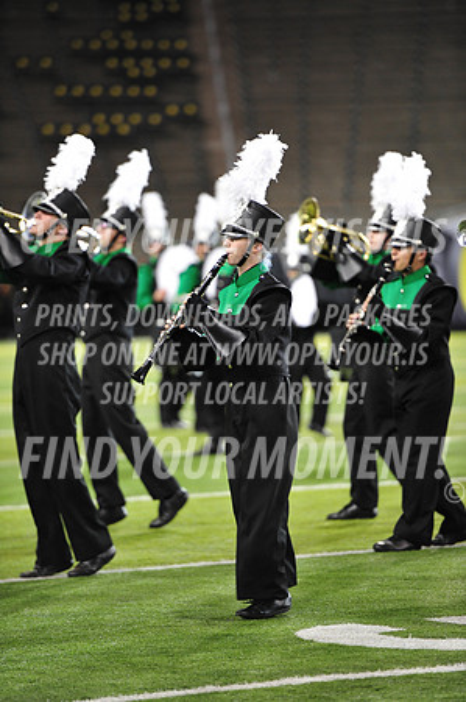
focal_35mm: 200
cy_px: 351
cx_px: 233
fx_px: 3892
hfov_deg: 6.9
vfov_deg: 10.3
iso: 2000
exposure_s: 1/320
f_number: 2.8
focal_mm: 200
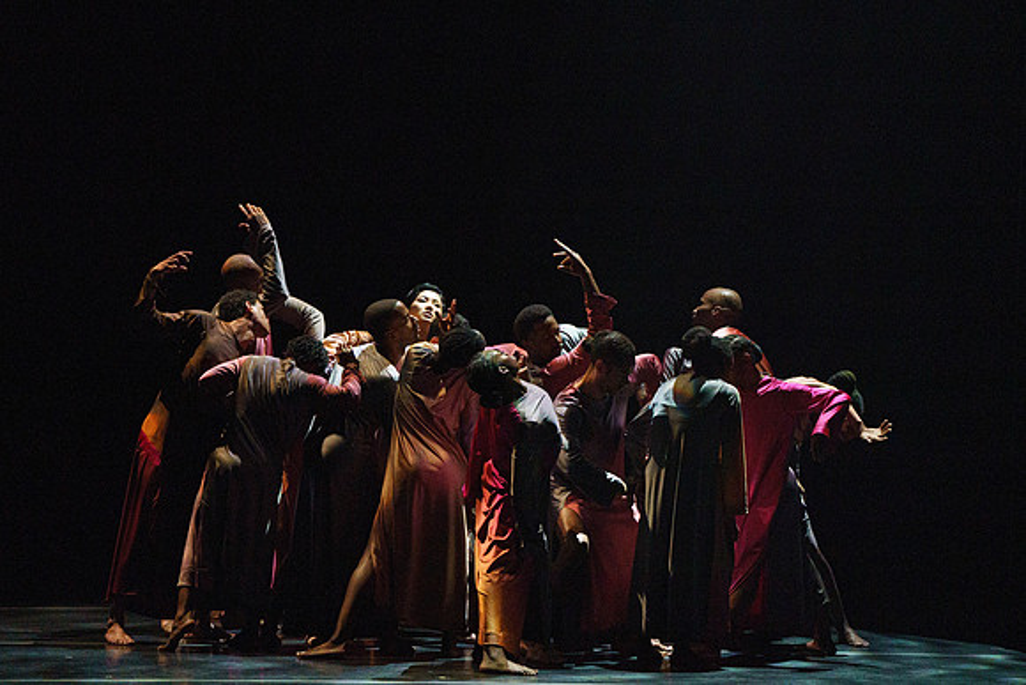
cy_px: 275
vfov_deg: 4.5
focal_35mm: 308
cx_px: 478
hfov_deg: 6.7
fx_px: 8776
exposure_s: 1/250
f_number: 5.6
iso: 6400
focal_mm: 256
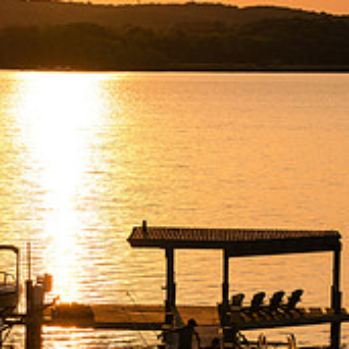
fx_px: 2167
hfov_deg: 9.2
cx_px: 153
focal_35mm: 190
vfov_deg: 9.2
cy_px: 306
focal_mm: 85
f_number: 6.3
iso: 1000
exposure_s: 1/2500
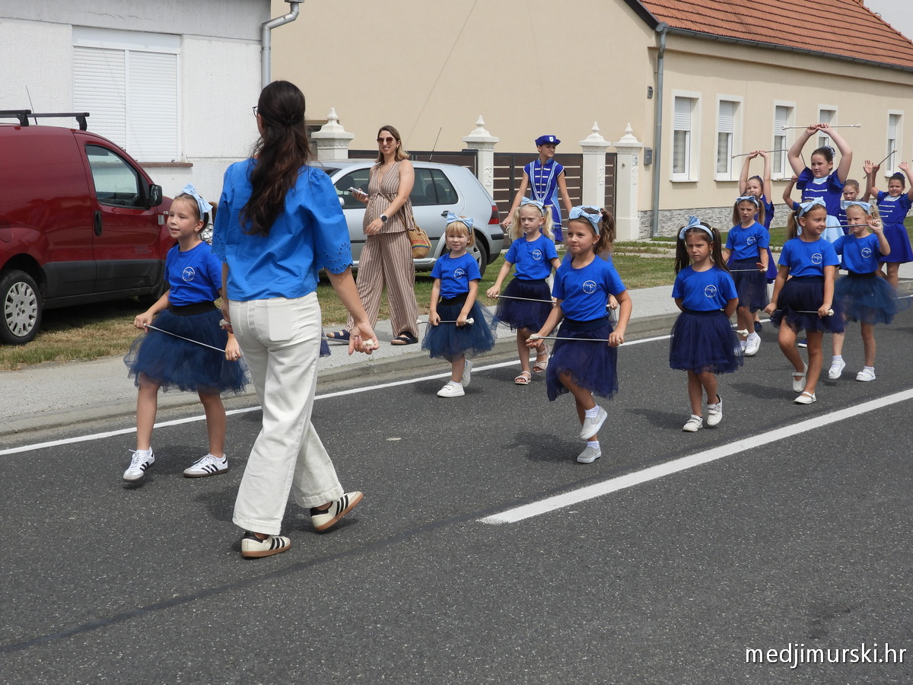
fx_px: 1583
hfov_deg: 32.2
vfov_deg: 24.4
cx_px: 456
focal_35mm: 60
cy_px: 342
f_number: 3.5
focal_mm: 10.7
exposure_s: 1/1250
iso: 100
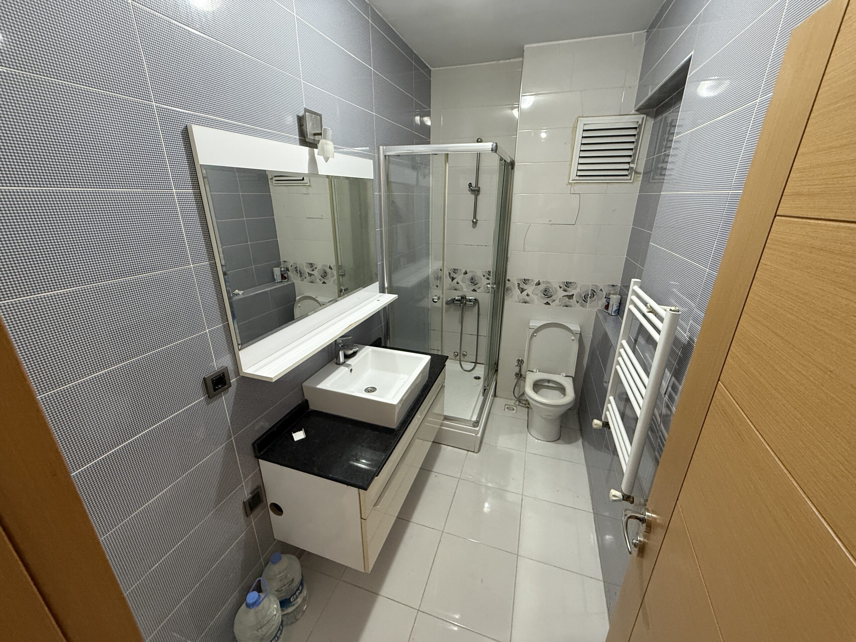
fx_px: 346
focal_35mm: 14
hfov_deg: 102.1
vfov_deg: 85.7
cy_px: 321
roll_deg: -0.3
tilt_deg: -19.4
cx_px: 428
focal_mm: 2.22
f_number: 2.2
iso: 400
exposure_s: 1/50
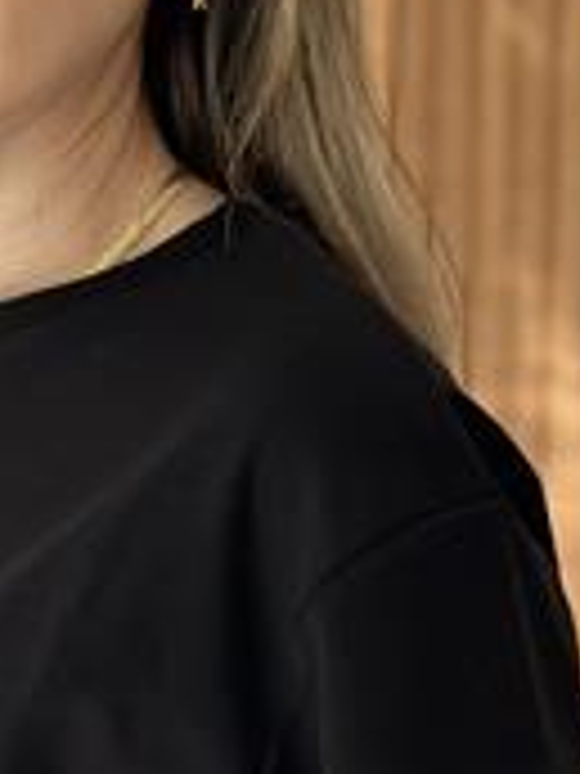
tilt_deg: -14.0
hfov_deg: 10.2
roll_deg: +1.2
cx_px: 9
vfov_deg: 13.0
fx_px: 3239
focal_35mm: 145
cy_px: 1107
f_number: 1.78
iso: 80
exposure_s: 1/121
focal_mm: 6.86
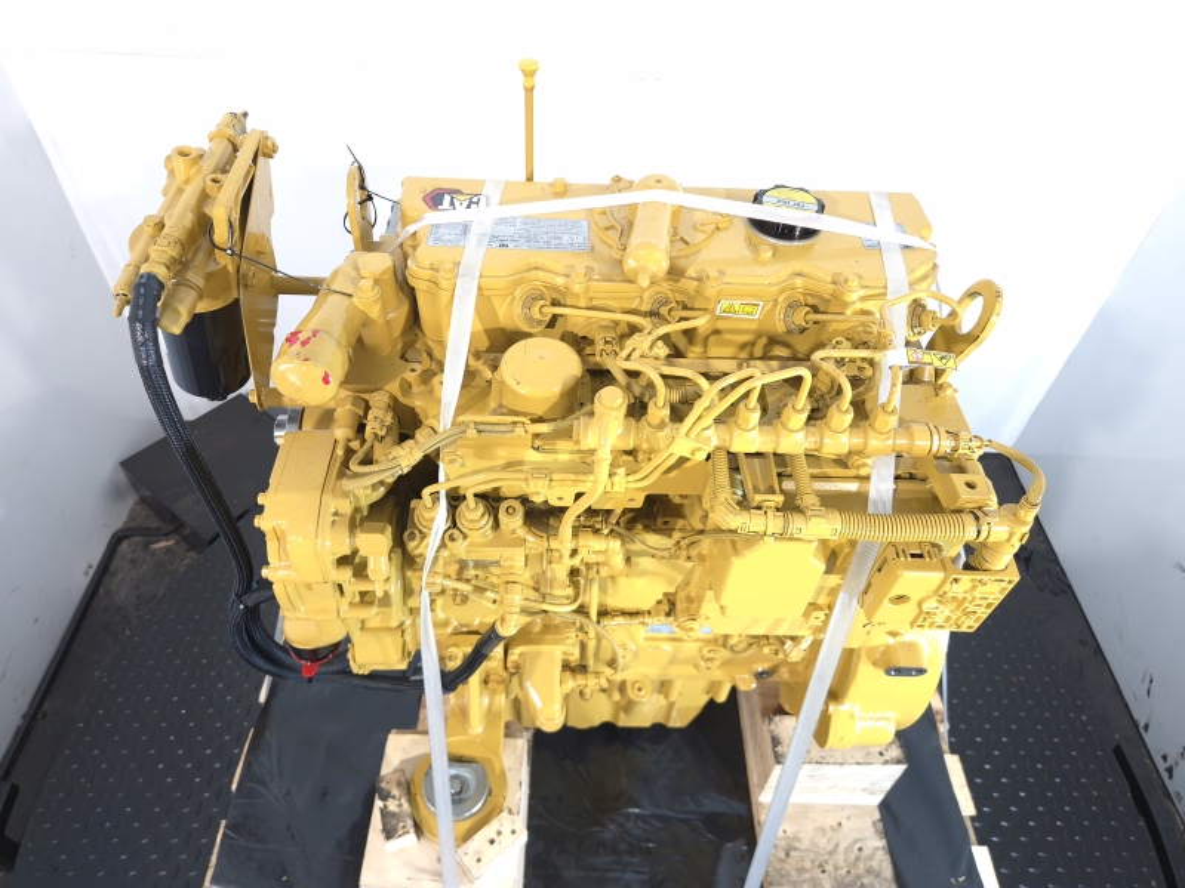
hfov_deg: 73.9
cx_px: 592
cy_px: 444
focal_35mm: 23
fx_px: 787
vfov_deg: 58.9
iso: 160
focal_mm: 5.4
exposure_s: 1/50
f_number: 1.8
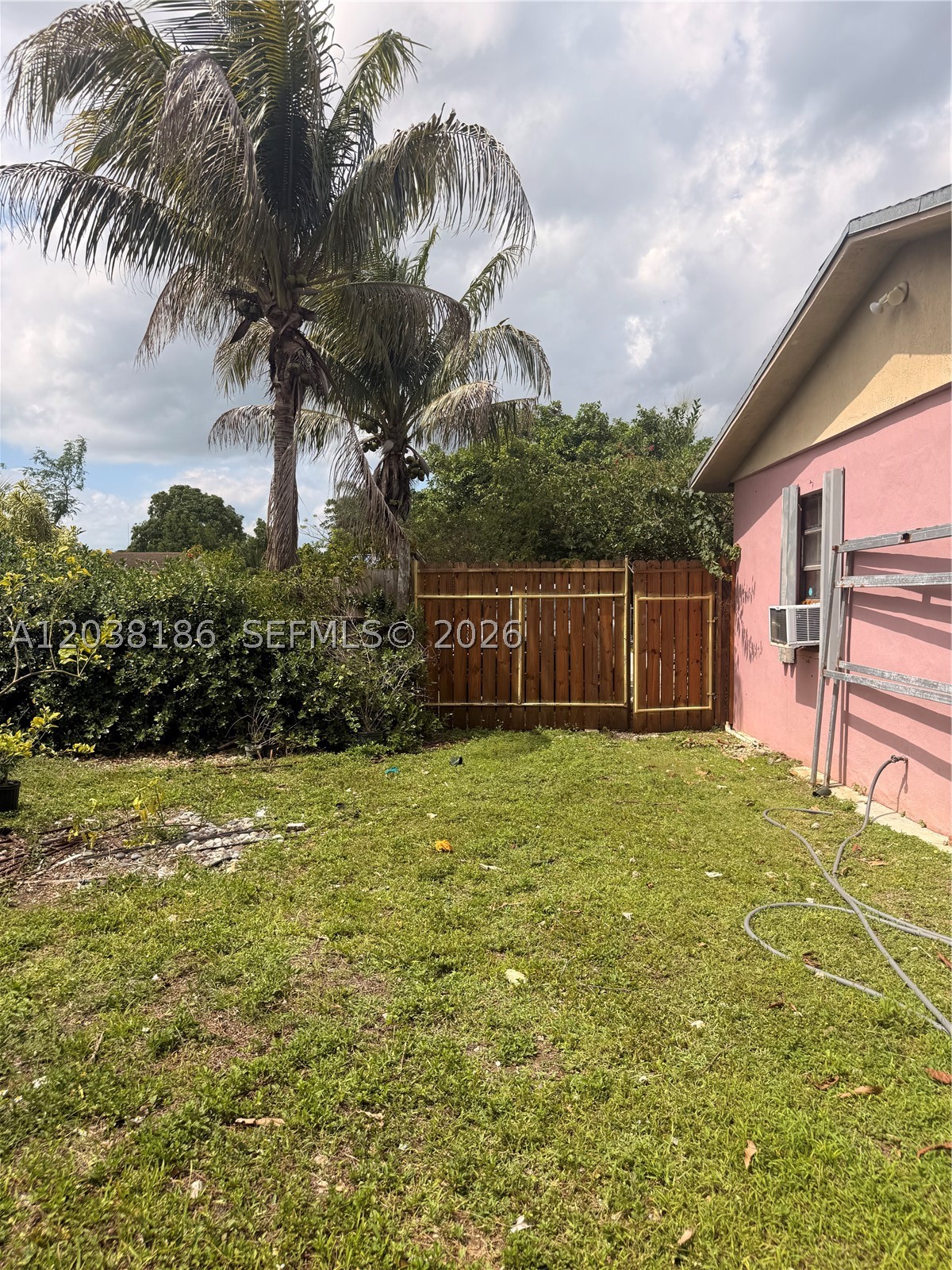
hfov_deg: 56.8
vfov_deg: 71.6
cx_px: 476
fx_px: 880
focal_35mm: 24
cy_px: 635
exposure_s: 1/5319
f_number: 1.78
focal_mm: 6.76
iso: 80
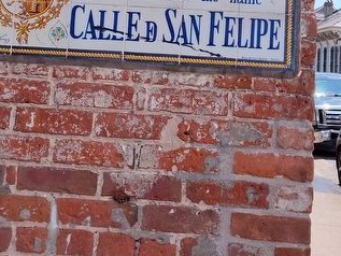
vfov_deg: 24.3
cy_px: 11
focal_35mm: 58
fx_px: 572
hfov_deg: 33.2
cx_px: 151
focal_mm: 5.56
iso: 100
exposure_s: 1/1576
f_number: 1.8
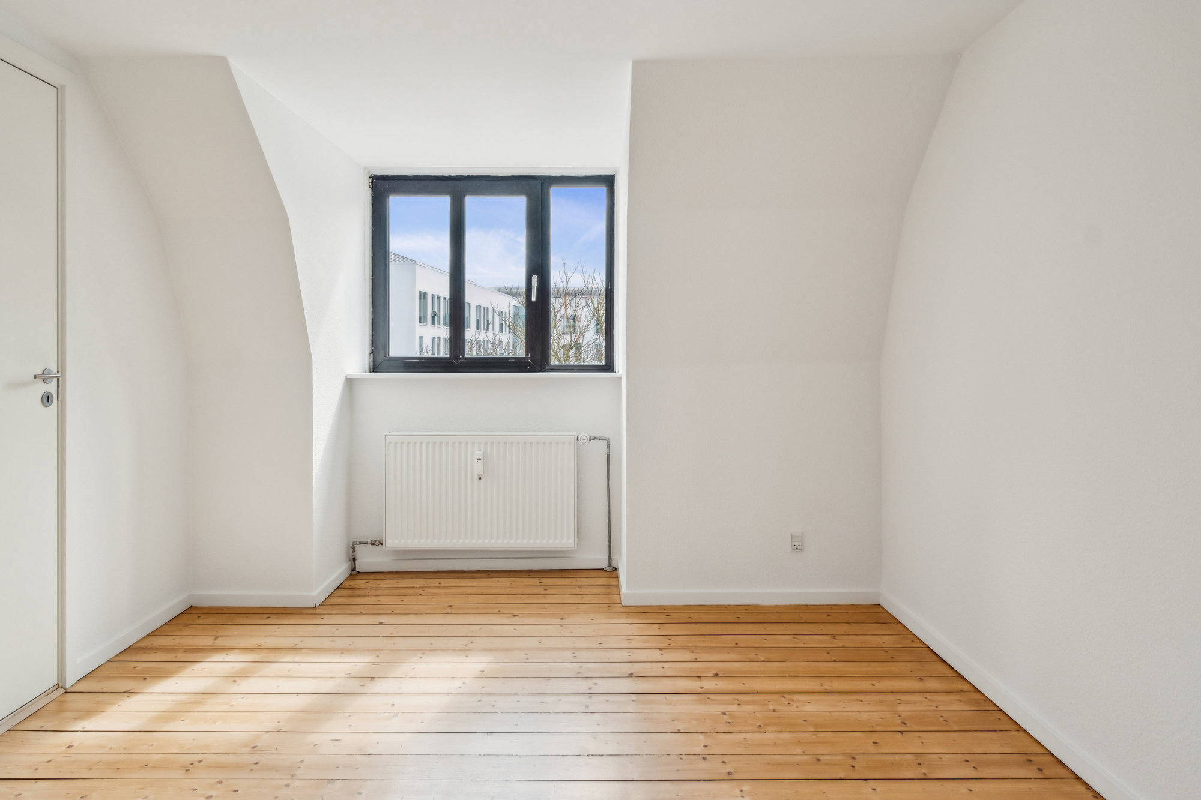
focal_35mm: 21
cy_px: 400
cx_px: 600
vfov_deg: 59.5
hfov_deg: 81.2
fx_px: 700
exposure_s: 1/40
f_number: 8
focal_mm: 13.8
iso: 500
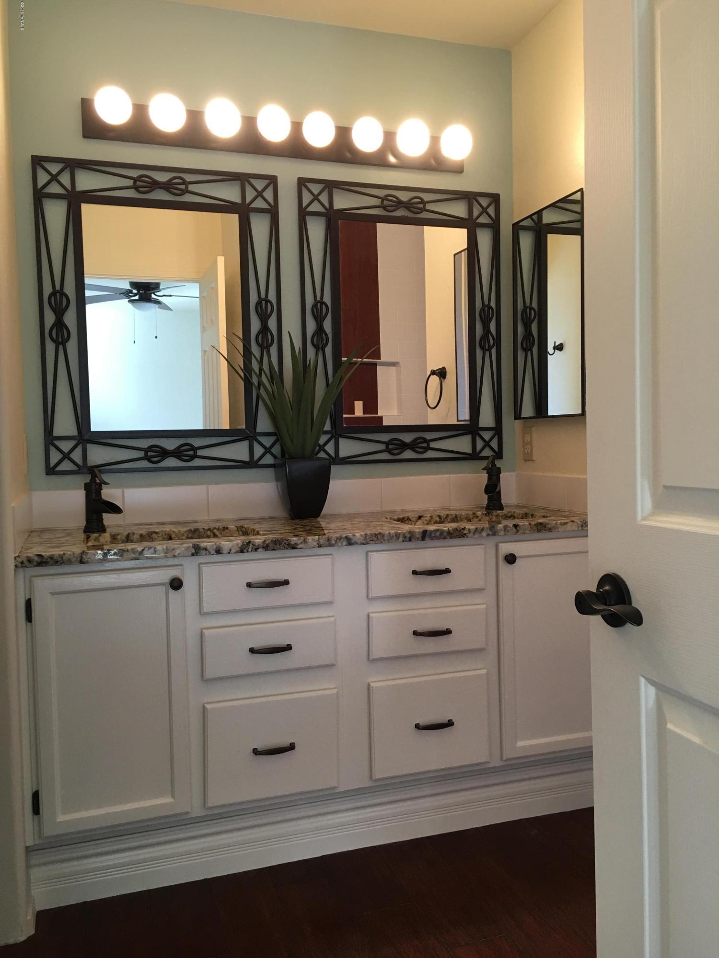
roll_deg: +1.3
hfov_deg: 48.2
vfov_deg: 61.7
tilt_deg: -2.6
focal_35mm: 29
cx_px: 360
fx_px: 803
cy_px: 479
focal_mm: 4.15
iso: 32
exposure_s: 1/30
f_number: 2.2
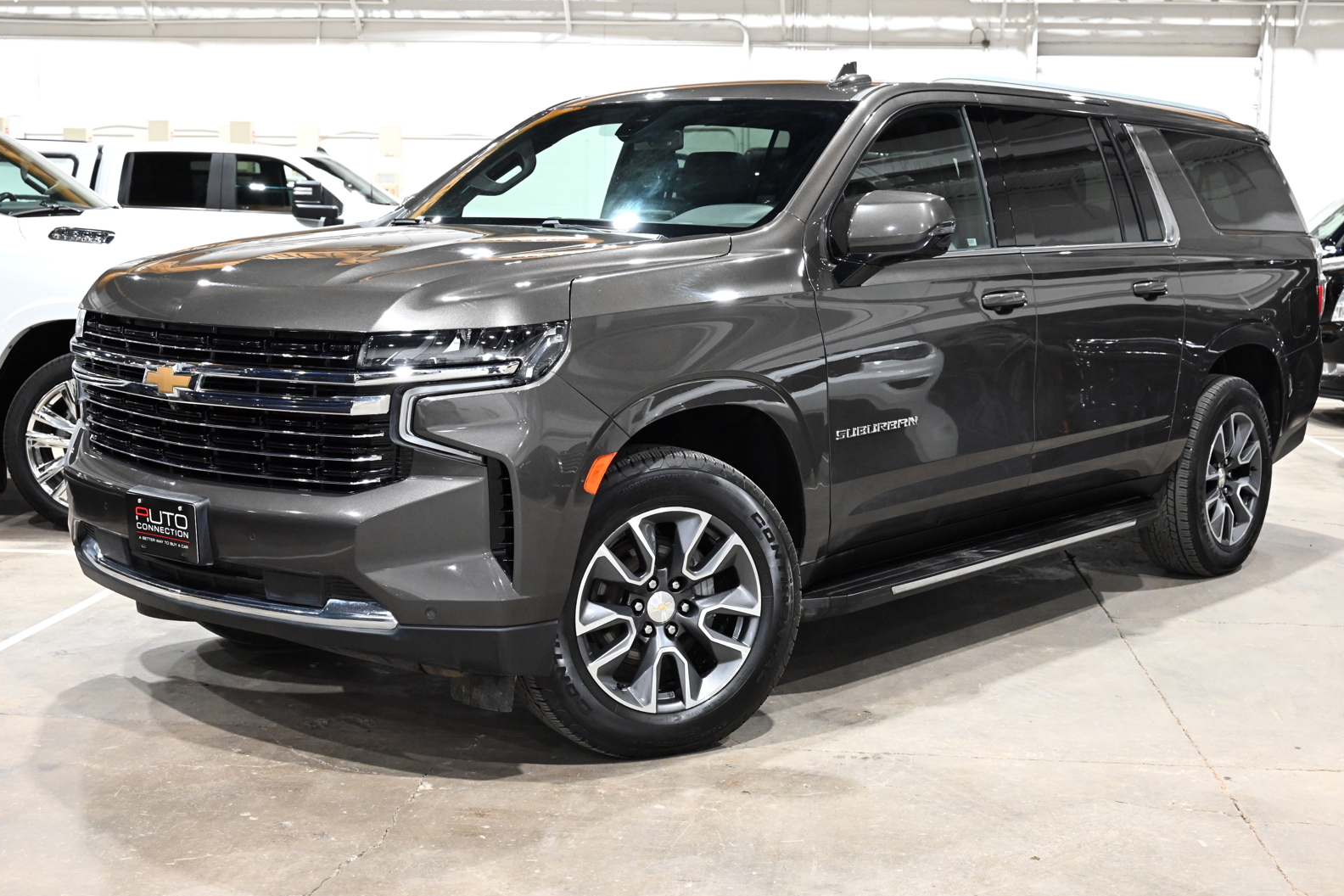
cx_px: 680
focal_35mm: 47
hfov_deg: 41.9
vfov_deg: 28.6
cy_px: 444
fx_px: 1755
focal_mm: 46
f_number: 8
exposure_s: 1/50
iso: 5000
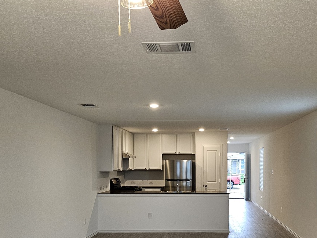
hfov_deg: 46.5
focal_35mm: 40
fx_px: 366
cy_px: 184
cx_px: 192
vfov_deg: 35.0
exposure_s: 1/120
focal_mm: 5
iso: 250
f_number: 1.8
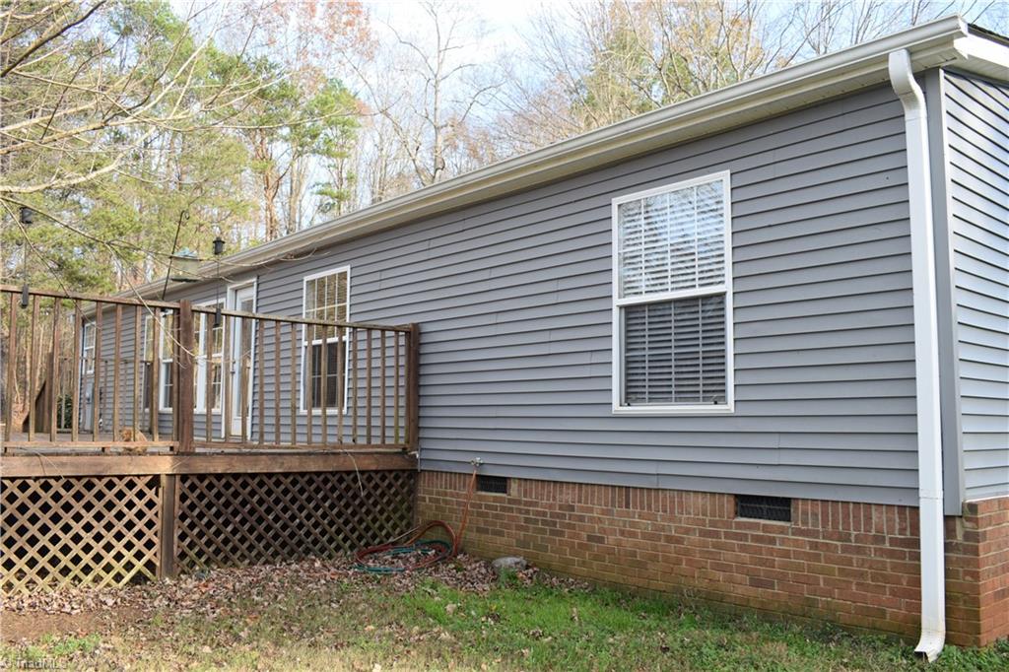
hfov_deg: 61.9
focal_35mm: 30
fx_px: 841
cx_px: 504
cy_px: 336
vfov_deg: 43.6
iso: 400
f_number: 6.3
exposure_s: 1/160
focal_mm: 20
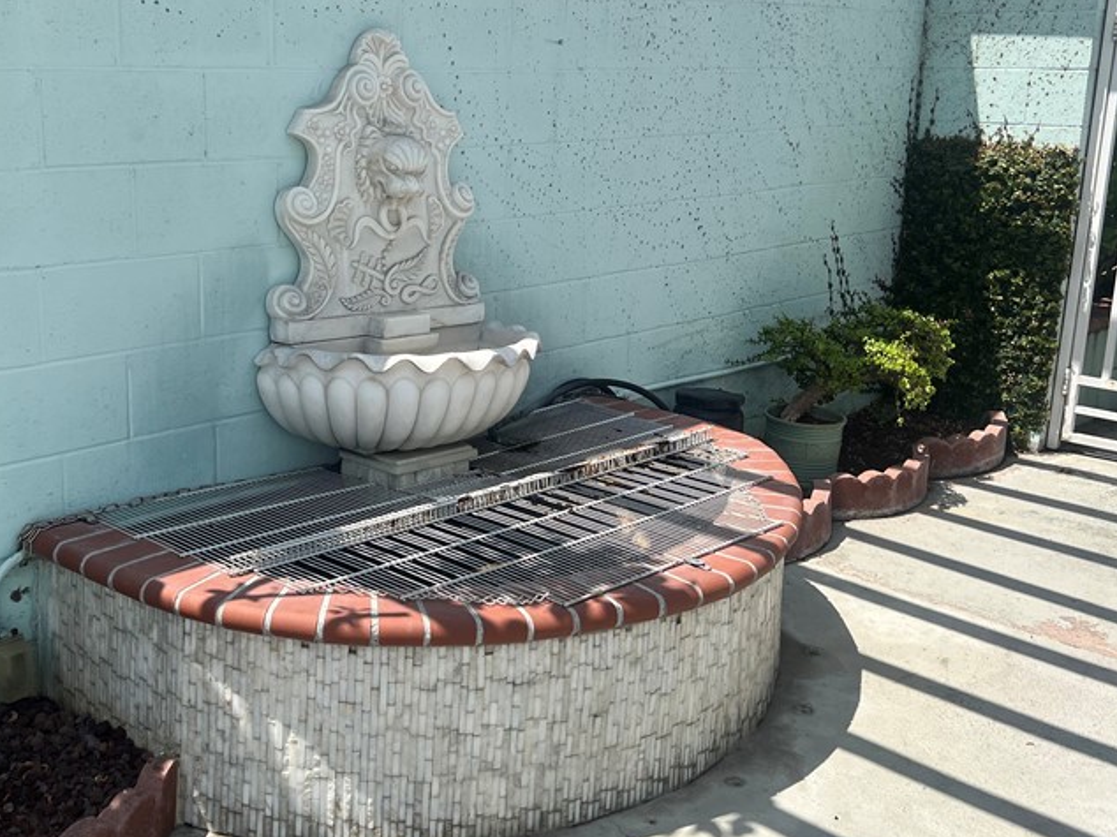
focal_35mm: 42
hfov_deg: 44.2
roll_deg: -0.6
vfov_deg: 34.3
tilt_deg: -14.6
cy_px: 375
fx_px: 1355
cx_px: 374
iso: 50
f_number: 1.5
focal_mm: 5.7
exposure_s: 1/3968
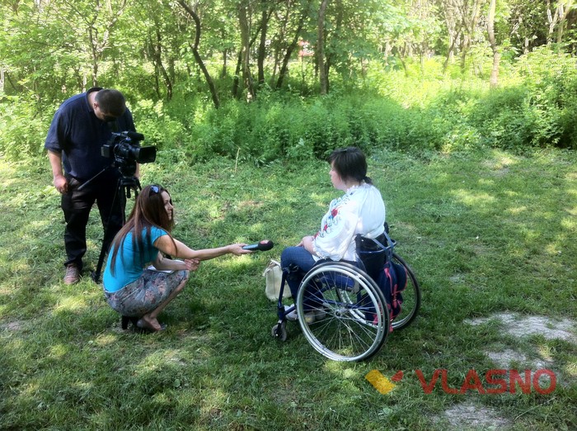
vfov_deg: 40.6
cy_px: 216
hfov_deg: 52.7
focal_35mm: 35
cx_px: 288
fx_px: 582
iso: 125
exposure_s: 1/120
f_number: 2.8
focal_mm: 3.85
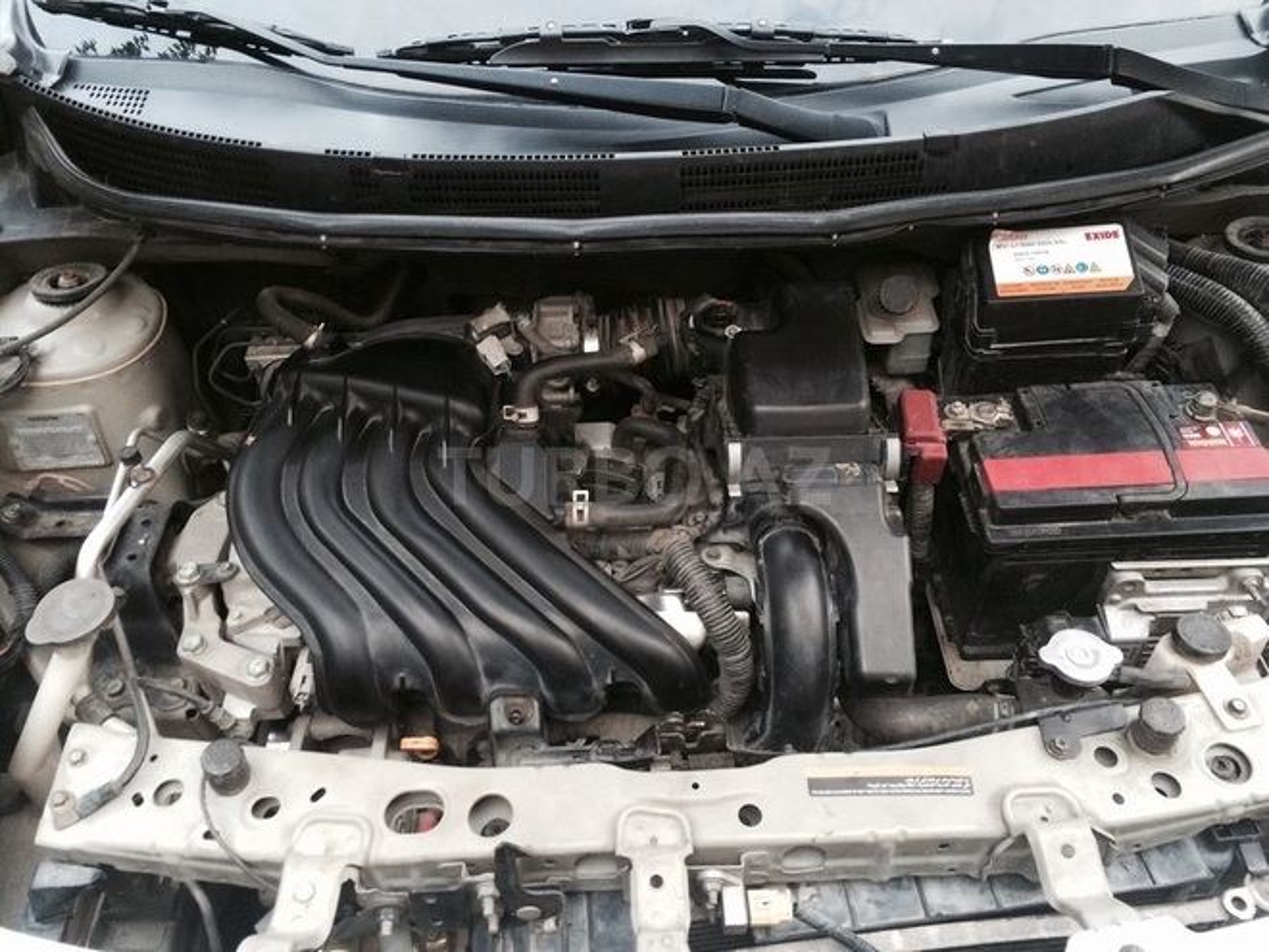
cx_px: 634
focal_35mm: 29
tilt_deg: -46.3
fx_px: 1063
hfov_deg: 61.7
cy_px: 476
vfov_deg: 48.2
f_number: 2.2
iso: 160
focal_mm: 4.15
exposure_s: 1/30
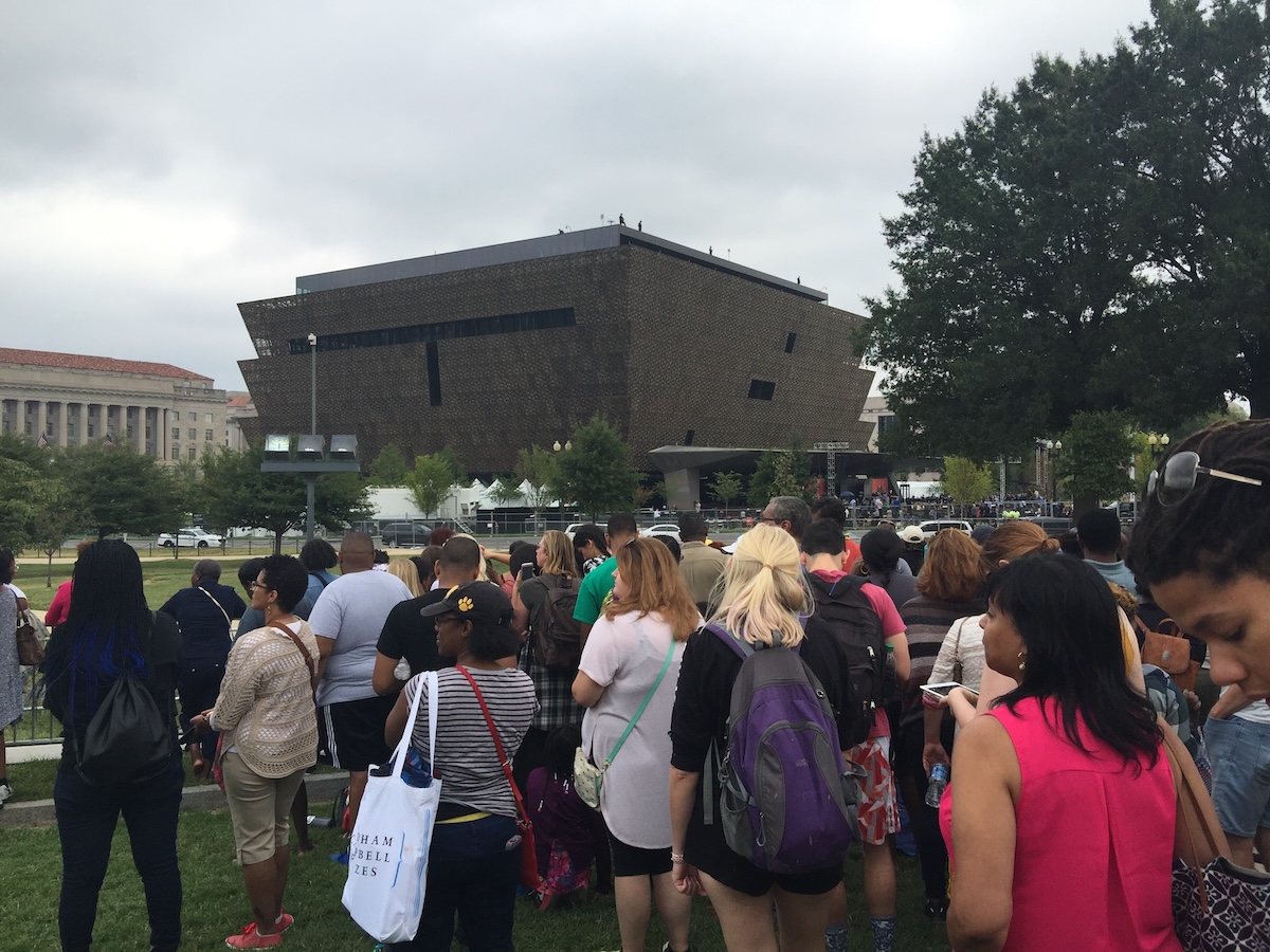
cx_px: 635
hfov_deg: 61.7
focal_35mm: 29
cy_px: 476
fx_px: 1064
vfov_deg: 48.2
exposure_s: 1/920
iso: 32
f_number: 2.2
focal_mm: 4.15
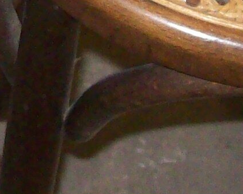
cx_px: -116
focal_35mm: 237
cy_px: -95
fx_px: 1705
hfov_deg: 8.0
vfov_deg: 6.5
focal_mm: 6
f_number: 2.7
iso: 200
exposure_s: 1/64
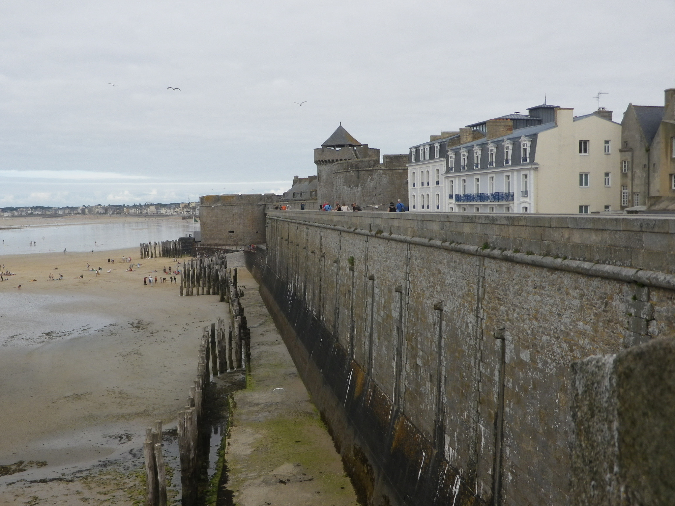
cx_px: 338
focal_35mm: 39
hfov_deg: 47.9
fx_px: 760
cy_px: 253
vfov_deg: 36.8
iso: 100
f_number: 4
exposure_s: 1/640
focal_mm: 7
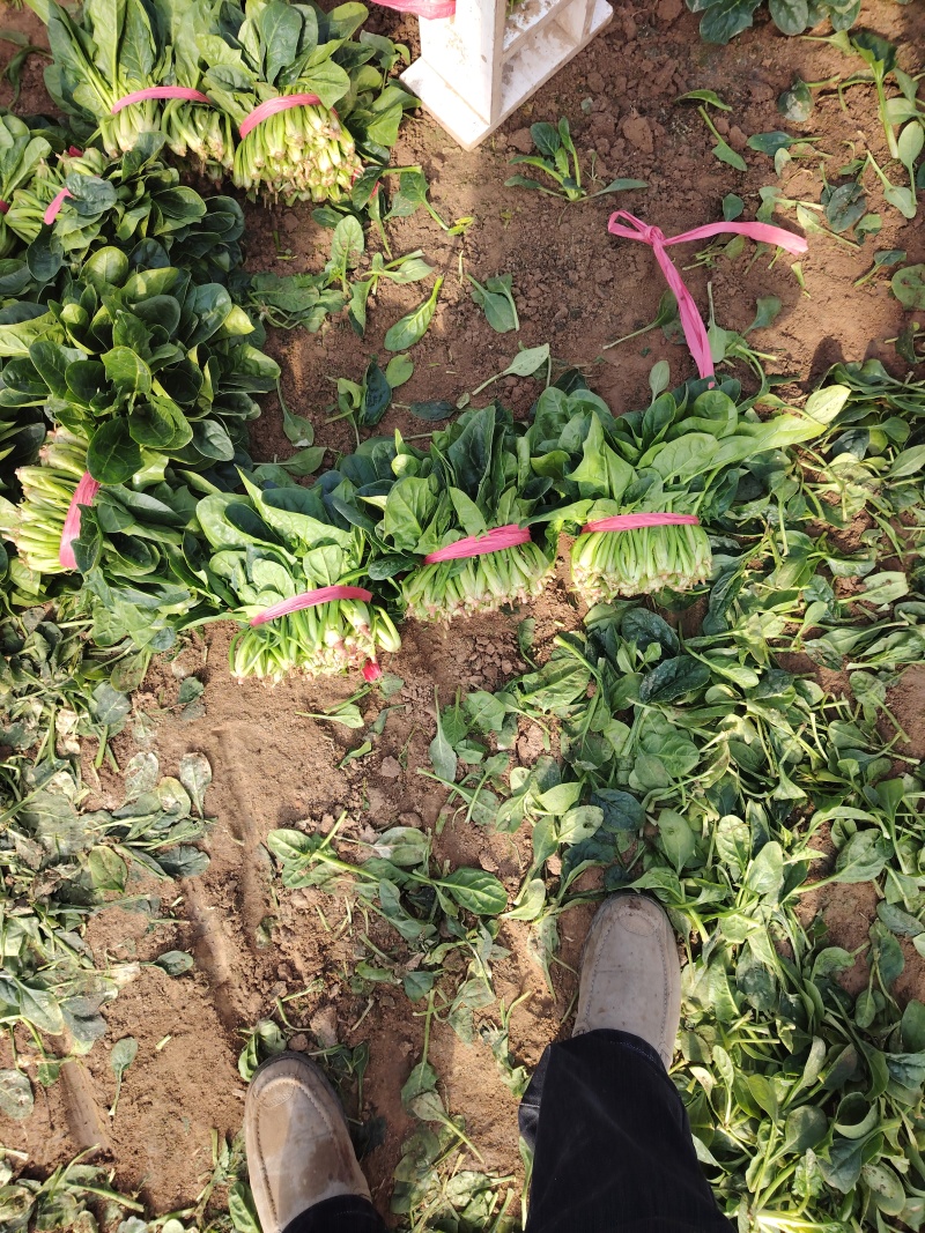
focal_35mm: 24
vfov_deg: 71.6
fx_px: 855
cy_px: 616
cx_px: 462
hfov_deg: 56.8
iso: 581
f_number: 1.75
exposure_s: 1/900
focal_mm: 5.25
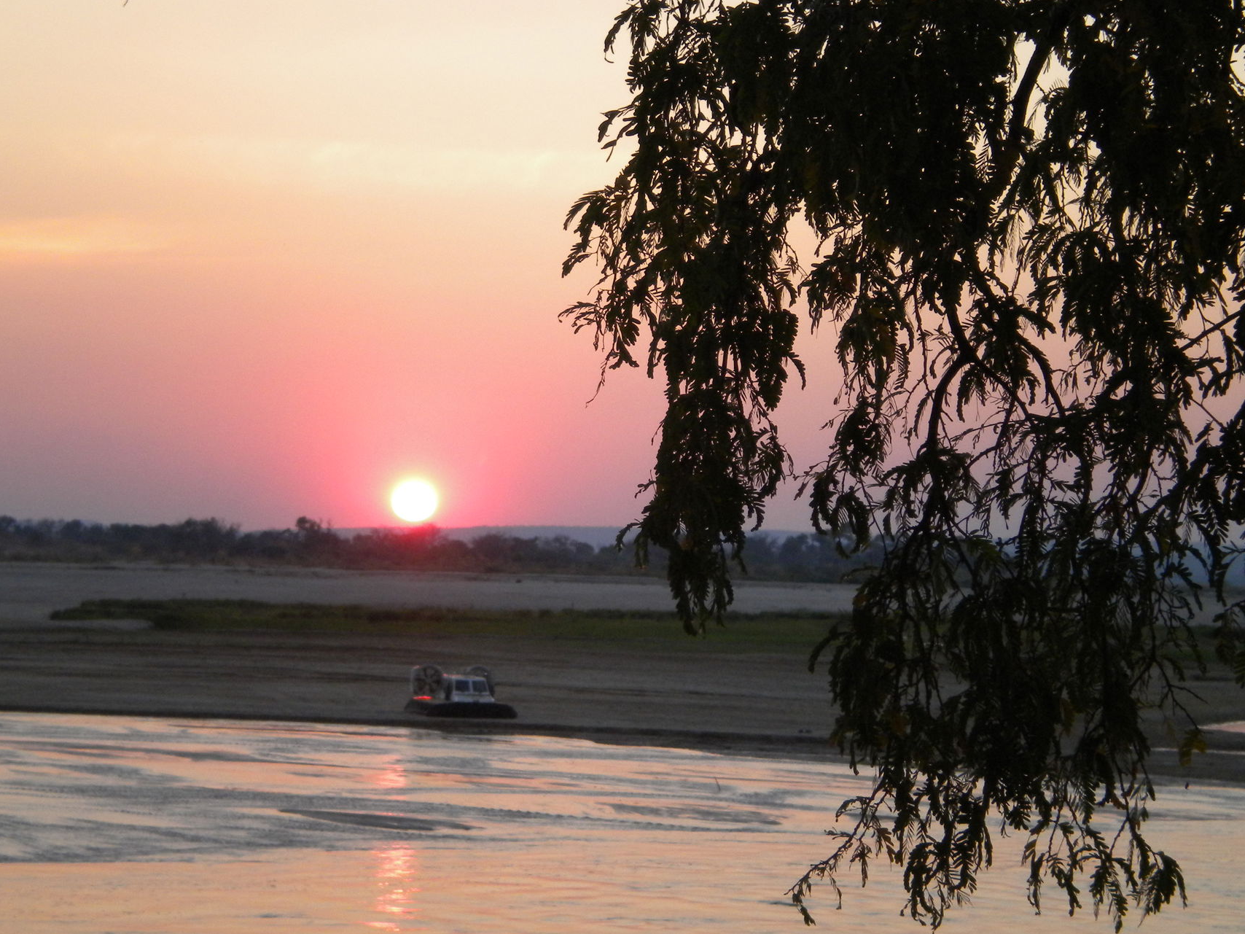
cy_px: 454
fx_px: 4244
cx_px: 616
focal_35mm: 118
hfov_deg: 16.7
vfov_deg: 12.6
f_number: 5.9
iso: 285
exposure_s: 1/136
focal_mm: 18.9
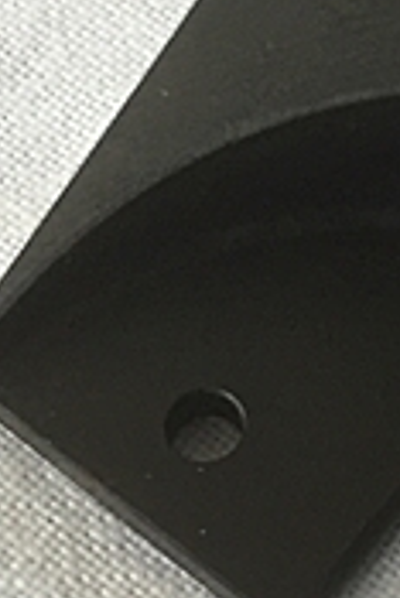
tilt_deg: -60.8
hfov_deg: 12.3
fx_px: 1830
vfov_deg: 18.5
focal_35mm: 110
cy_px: 232
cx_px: 427
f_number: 2.2
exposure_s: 1/30
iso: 64
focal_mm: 4.15
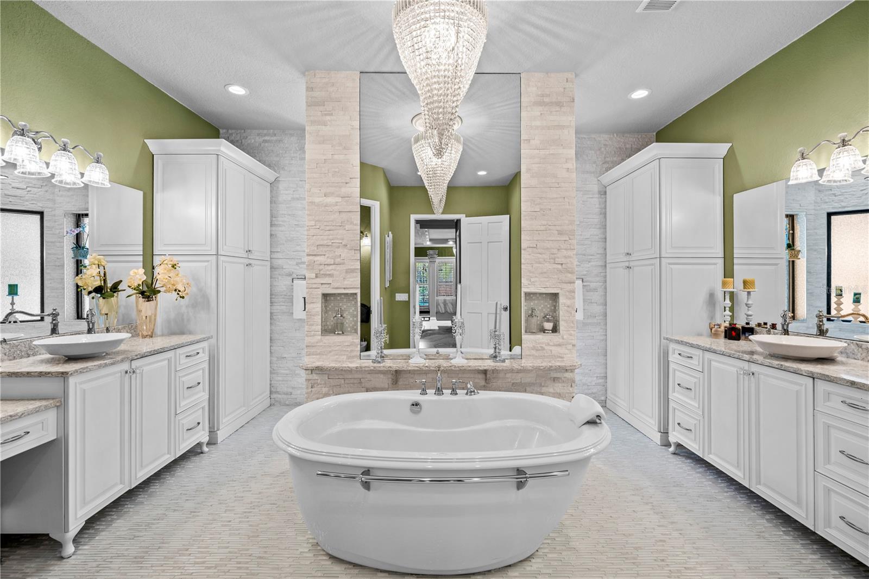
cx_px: 434
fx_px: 338
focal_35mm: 14
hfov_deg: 104.3
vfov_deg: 81.2
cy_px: 290
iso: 250
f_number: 4
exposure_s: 1/25
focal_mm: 14
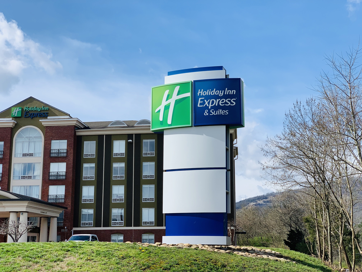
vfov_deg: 28.0
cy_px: 136
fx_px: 544
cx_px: 181
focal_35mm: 52
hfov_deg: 36.8
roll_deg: +0.0
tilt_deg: +12.5
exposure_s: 1/1597
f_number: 2.4
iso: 16
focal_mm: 6
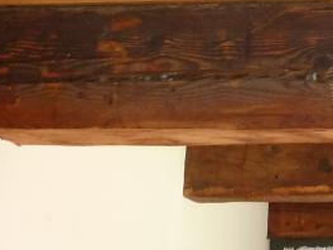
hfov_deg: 19.1
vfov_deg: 14.6
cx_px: 405
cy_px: -72
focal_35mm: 97
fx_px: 933
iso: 200
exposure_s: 1/30
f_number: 3.3
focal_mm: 4.1
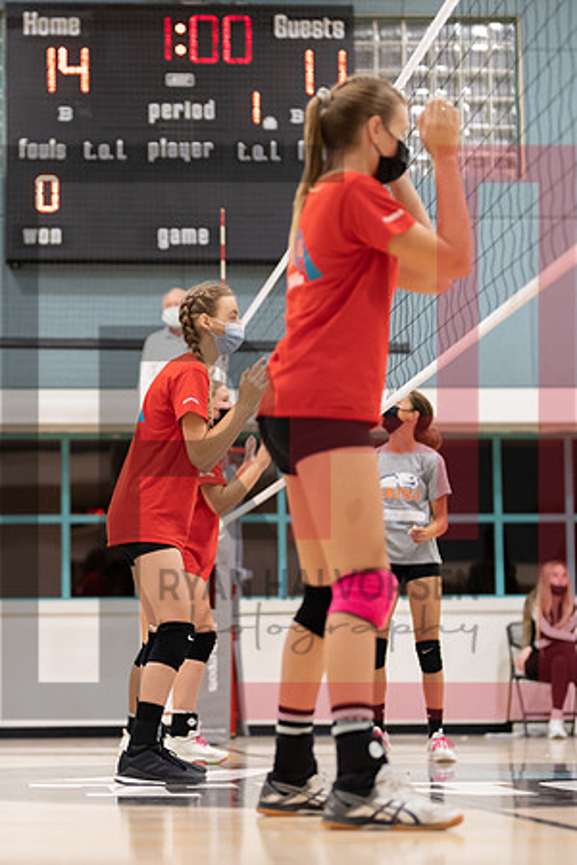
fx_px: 2158
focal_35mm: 90
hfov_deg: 15.1
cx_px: 111
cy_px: 478
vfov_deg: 22.7
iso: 1000
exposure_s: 1/1600
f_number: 1.2
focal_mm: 50
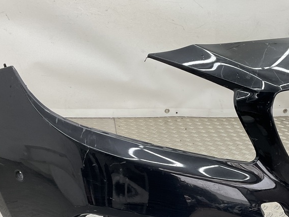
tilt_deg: -26.7
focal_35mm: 51
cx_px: 191
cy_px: 157
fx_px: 426
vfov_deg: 28.2
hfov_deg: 37.1
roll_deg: -6.2
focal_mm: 3
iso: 40
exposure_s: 1/120
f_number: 1.8
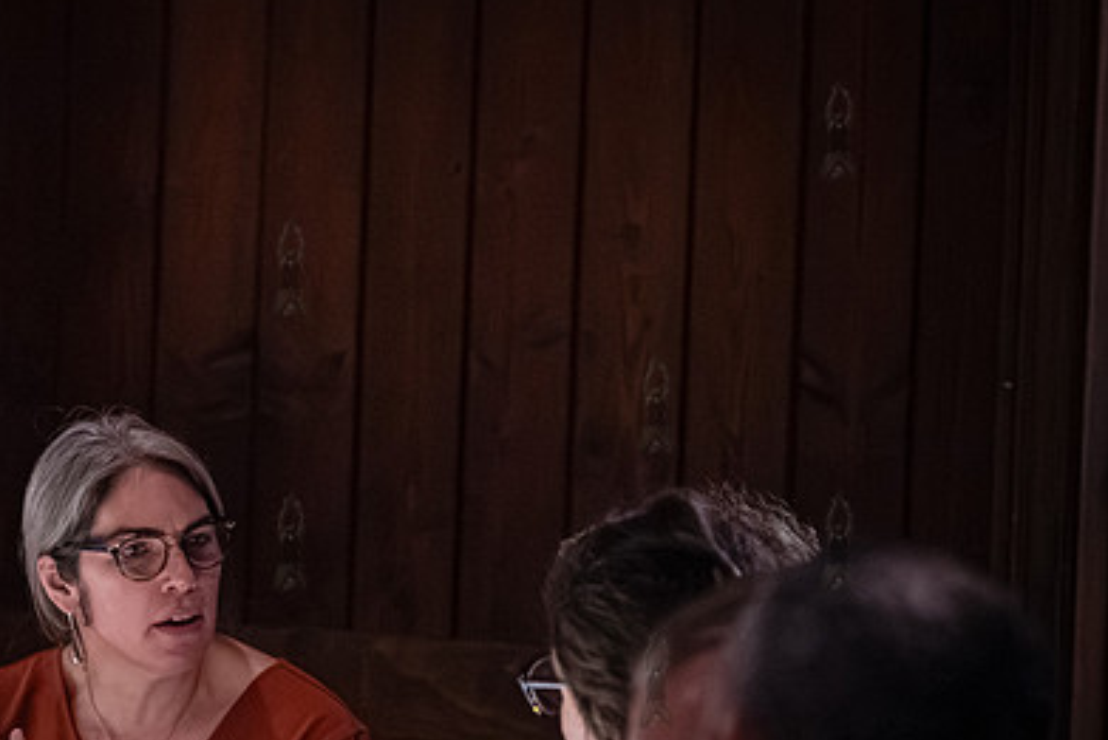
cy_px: 449
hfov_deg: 12.4
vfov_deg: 8.3
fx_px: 5111
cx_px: 335
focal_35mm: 166
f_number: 2.8
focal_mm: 96
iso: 12800
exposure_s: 1/160
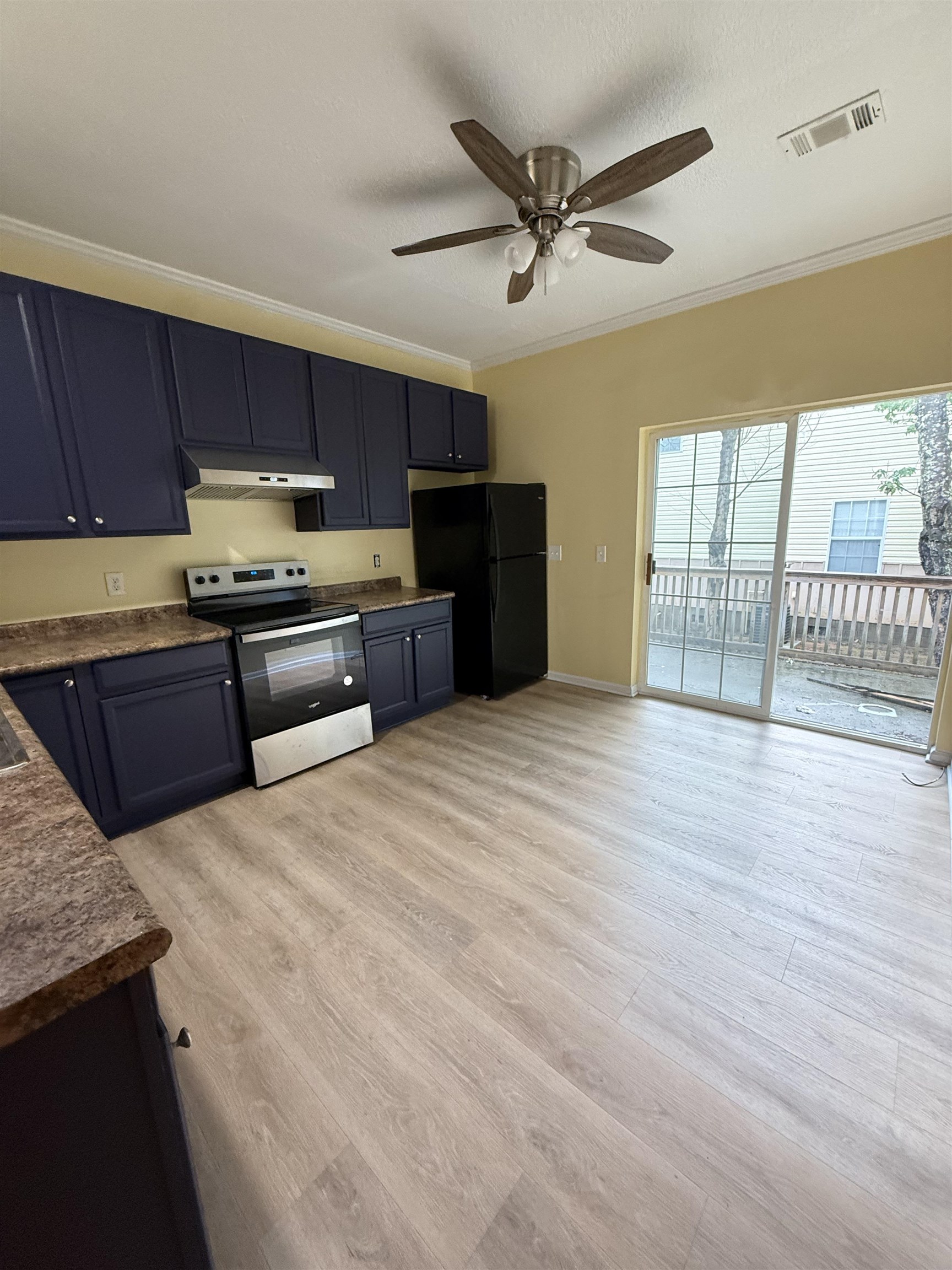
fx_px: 513
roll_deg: +1.0
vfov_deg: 102.1
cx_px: 476
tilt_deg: -11.2
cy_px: 635
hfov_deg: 85.7
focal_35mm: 14
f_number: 2.2
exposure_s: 1/60
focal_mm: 2.22
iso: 400
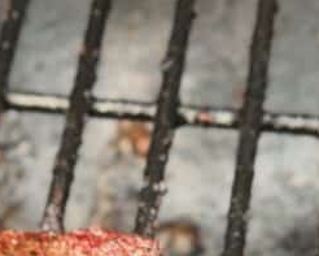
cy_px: 394
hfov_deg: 9.8
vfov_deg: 7.8
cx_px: 25
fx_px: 1842
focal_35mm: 195
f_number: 1.78
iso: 100
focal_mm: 6.76
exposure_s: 1/81
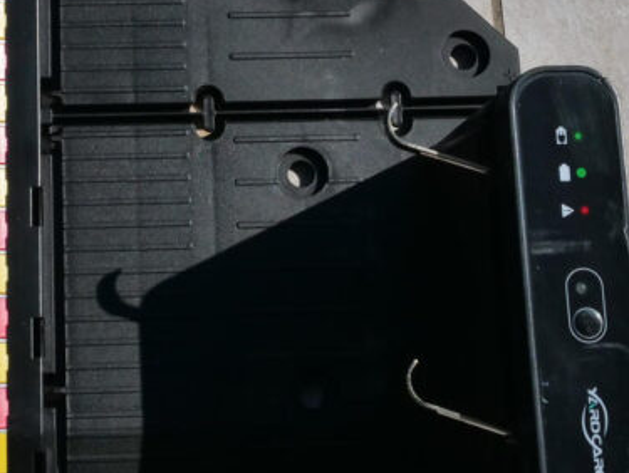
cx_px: 148
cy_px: 3
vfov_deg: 13.8
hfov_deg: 18.4
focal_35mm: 106
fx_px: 1928
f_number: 10
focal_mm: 17
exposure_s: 1/1300
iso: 400
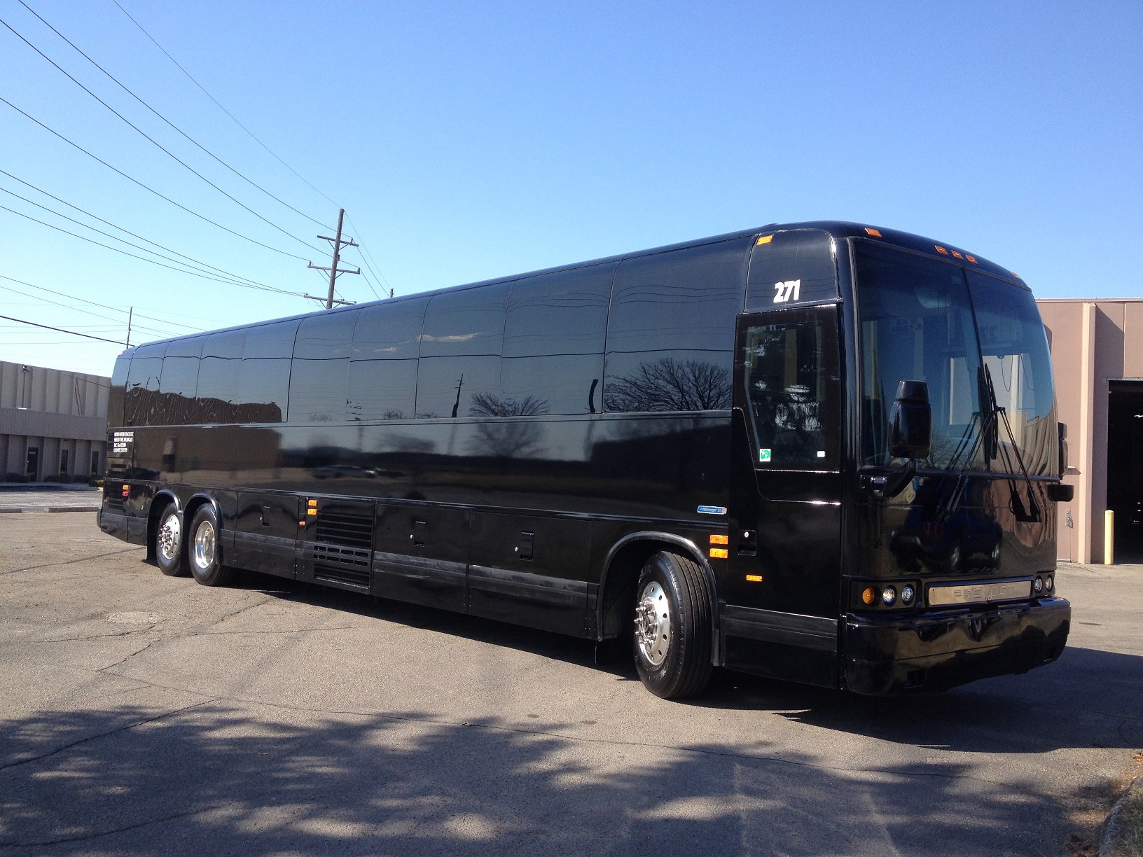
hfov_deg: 52.6
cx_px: 572
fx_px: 1156
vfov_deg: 40.7
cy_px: 428
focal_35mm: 35
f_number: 2.4
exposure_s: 1/800
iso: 50
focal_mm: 4.28
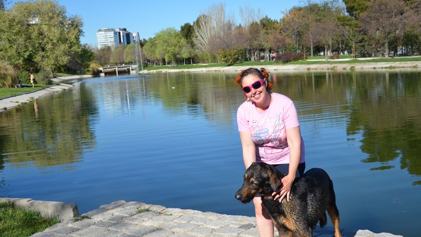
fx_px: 536
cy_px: 130
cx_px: 209
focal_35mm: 48
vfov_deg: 24.9
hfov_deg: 42.9
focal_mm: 30
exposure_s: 1/1250
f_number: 4.5
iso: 200
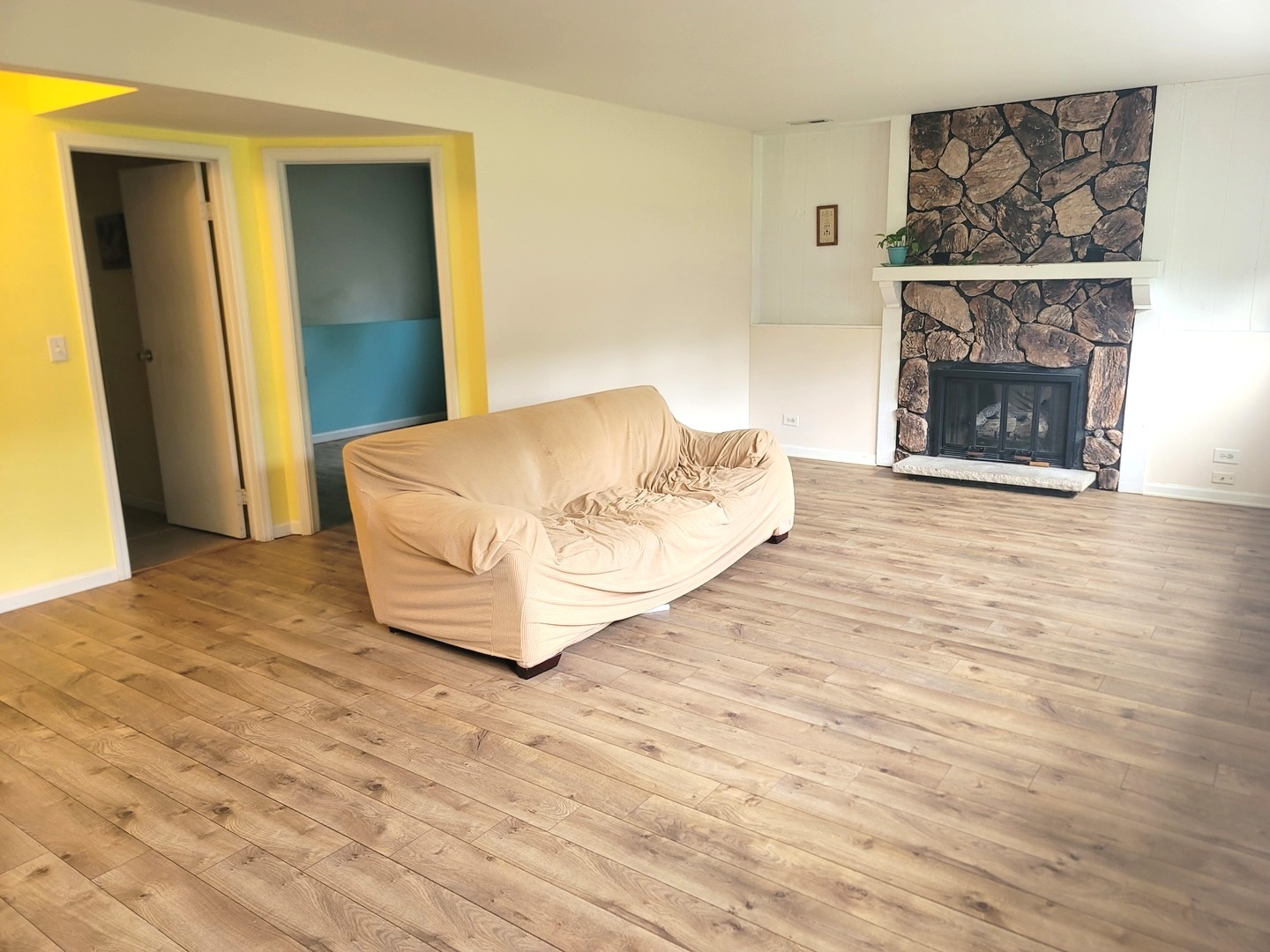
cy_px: 476
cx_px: 635
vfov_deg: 54.9
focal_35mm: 25
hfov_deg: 69.4
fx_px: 917
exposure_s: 1/60
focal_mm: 7
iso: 200
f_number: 1.8
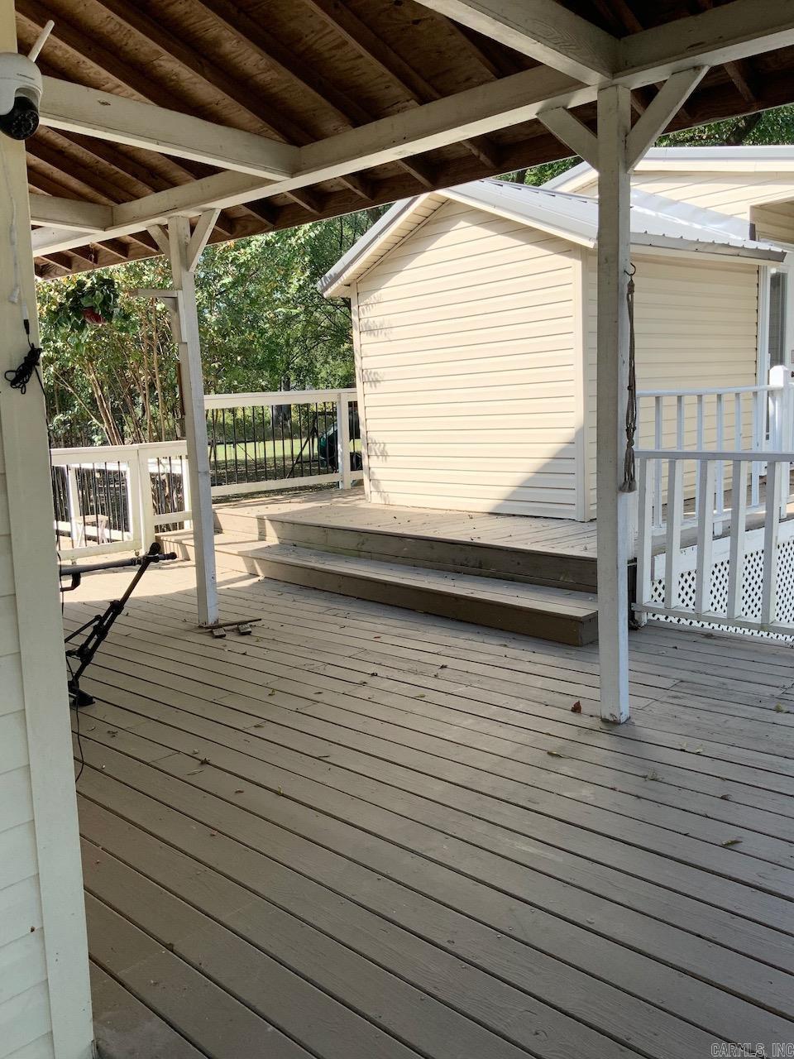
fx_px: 887
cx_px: 397
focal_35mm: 29
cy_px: 530
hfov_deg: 48.2
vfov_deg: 61.7
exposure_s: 1/486
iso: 16
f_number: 1.8
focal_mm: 3
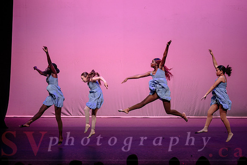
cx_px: 139
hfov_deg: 18.4
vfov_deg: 12.4
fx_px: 761
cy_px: 92
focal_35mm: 111
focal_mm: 98
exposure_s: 1/500
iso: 1250
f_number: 2.8
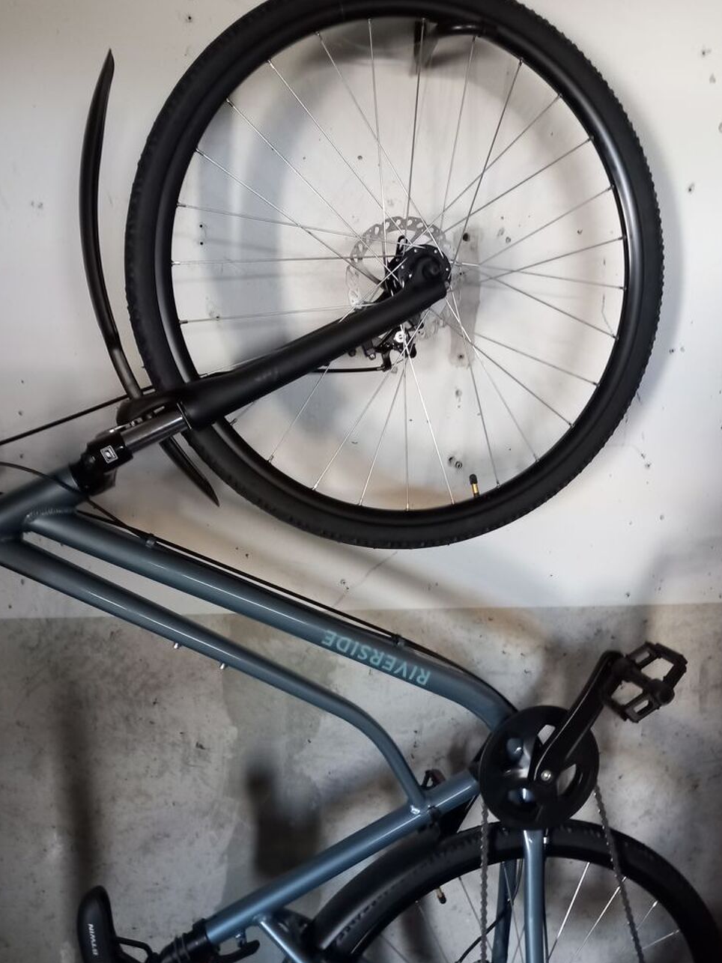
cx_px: 358
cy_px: 487
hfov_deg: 49.7
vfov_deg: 63.5
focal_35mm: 28
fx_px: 779
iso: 500
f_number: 1.8
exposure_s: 1/25
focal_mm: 4
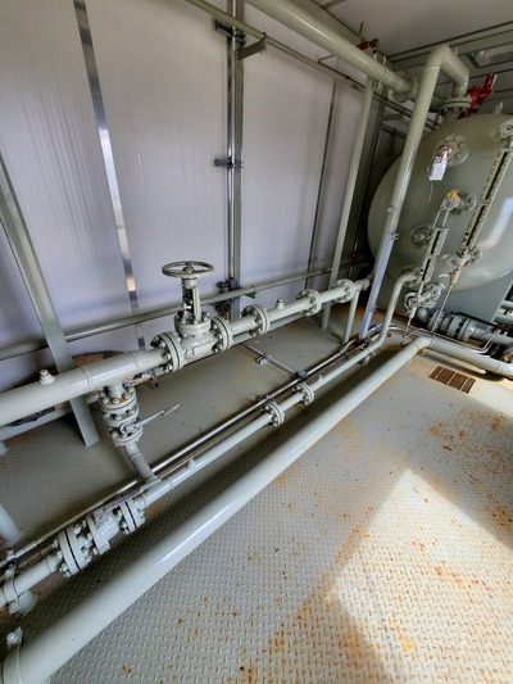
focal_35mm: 13
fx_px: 257
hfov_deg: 89.9
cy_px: 342
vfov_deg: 106.2
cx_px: 256
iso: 50
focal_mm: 1.8
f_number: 2.2
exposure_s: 1/132
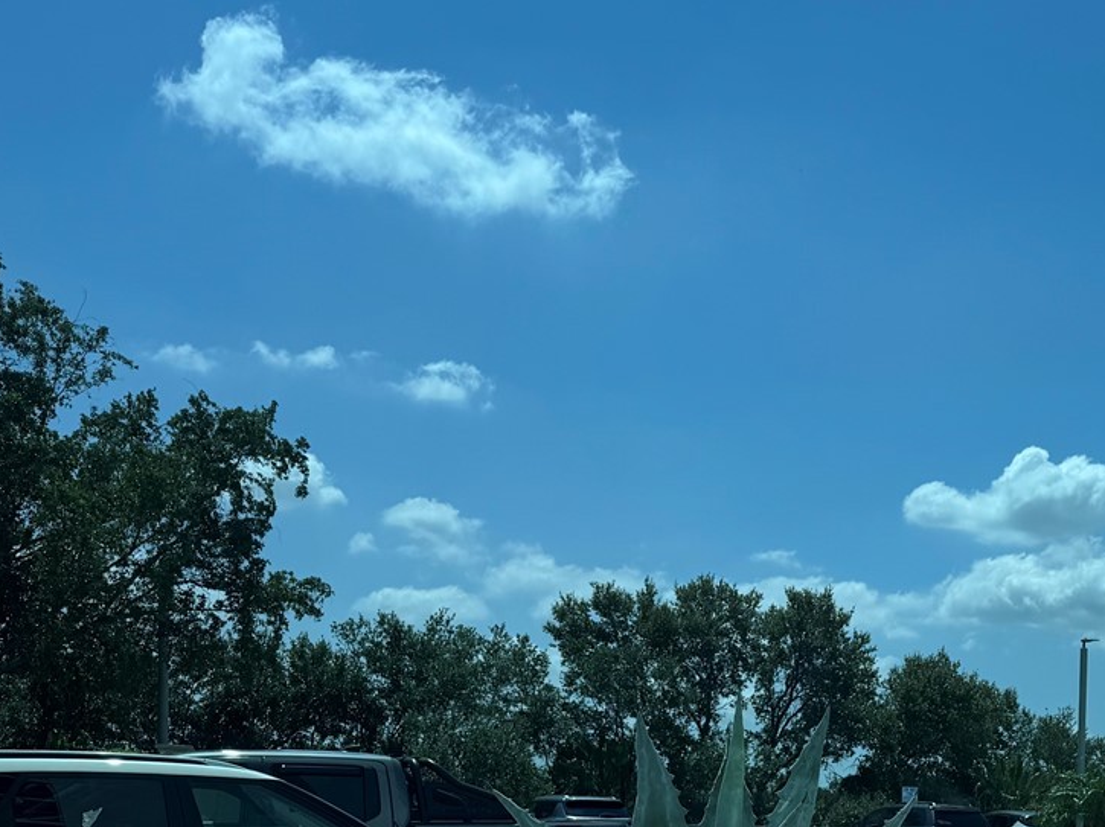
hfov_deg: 33.3
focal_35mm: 53
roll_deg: -1.8
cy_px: 864
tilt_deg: -1.6
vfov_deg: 25.8
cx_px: 1091
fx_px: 1691
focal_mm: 6.76
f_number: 1.78
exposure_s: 1/6410
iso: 80
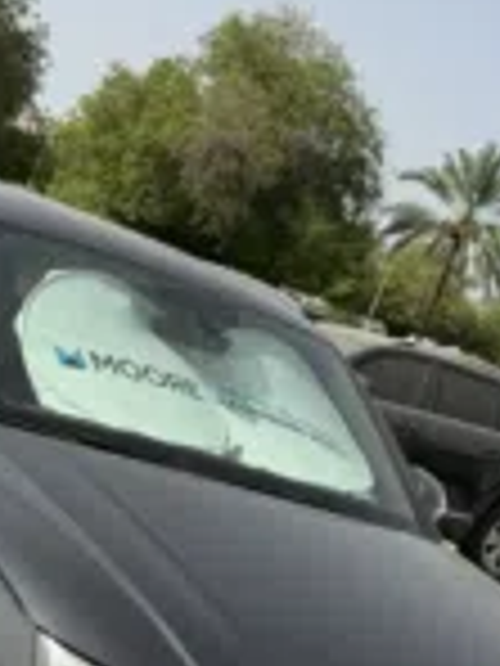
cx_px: 158
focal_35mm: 65
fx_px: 1252
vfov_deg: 28.7
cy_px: 598
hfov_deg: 22.5
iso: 80
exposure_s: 1/4975
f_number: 1.78
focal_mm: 6.76
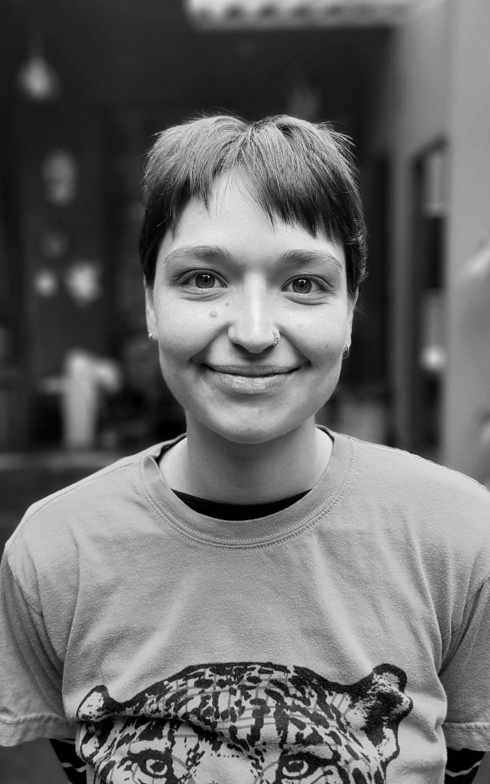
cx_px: 256
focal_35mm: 28
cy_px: 391
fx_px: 598
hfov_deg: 44.5
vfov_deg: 66.5
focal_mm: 5.4
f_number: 1.8
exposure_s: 1/345
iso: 40
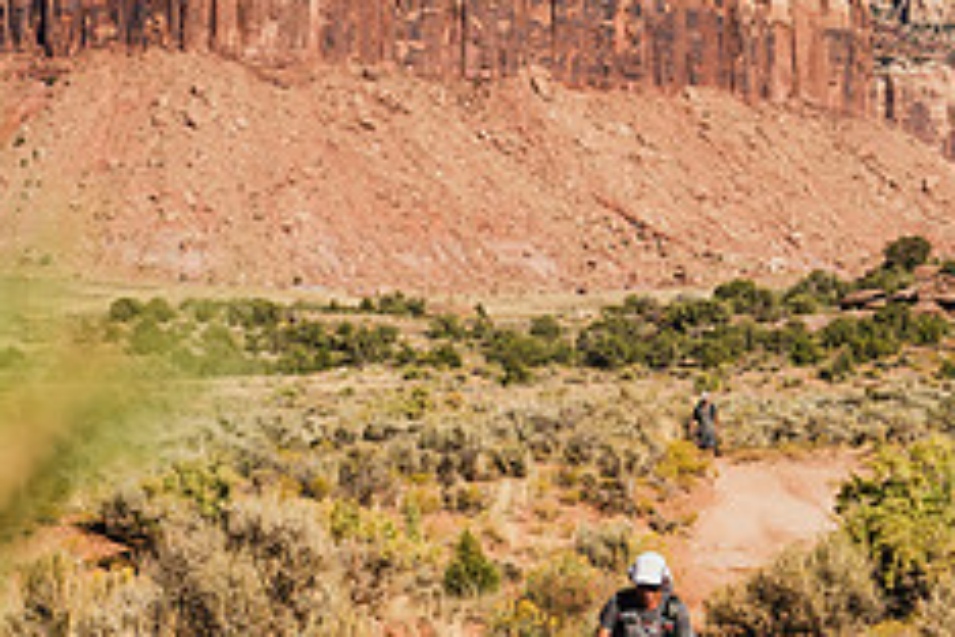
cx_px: 543
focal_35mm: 187
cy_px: 557
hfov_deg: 11.0
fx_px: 4960
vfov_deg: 7.3
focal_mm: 70
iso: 100
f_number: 5.6
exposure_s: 1/800
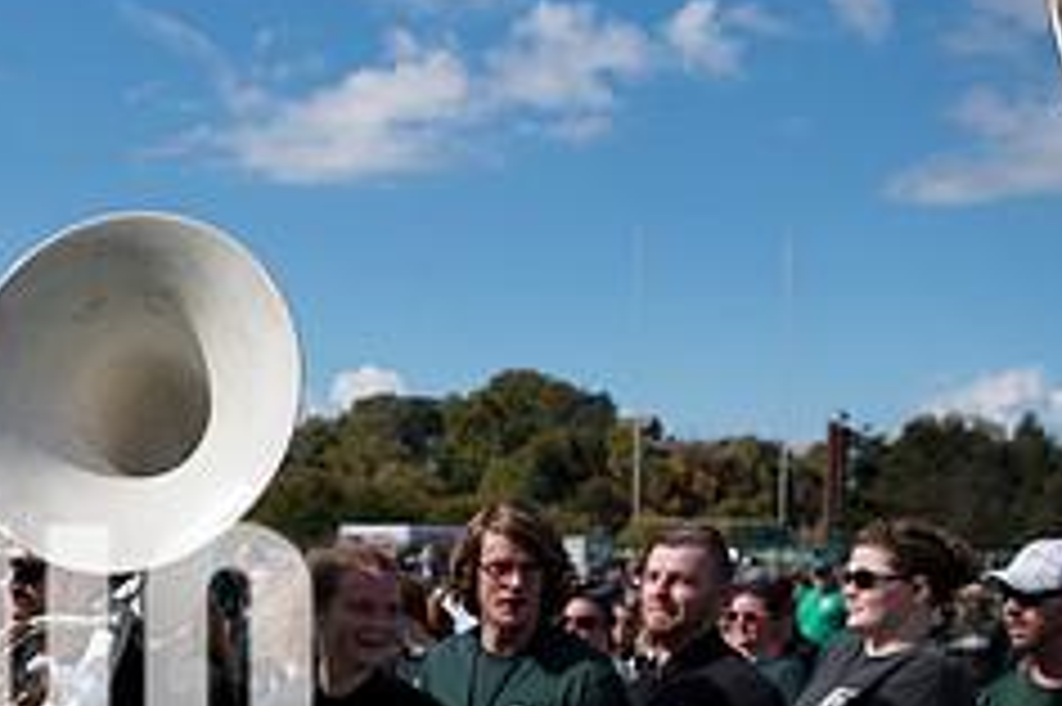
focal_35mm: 59
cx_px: -27
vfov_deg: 22.0
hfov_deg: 31.2
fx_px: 1739
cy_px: 735
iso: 250
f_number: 4.5
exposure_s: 1/2500
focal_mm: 24
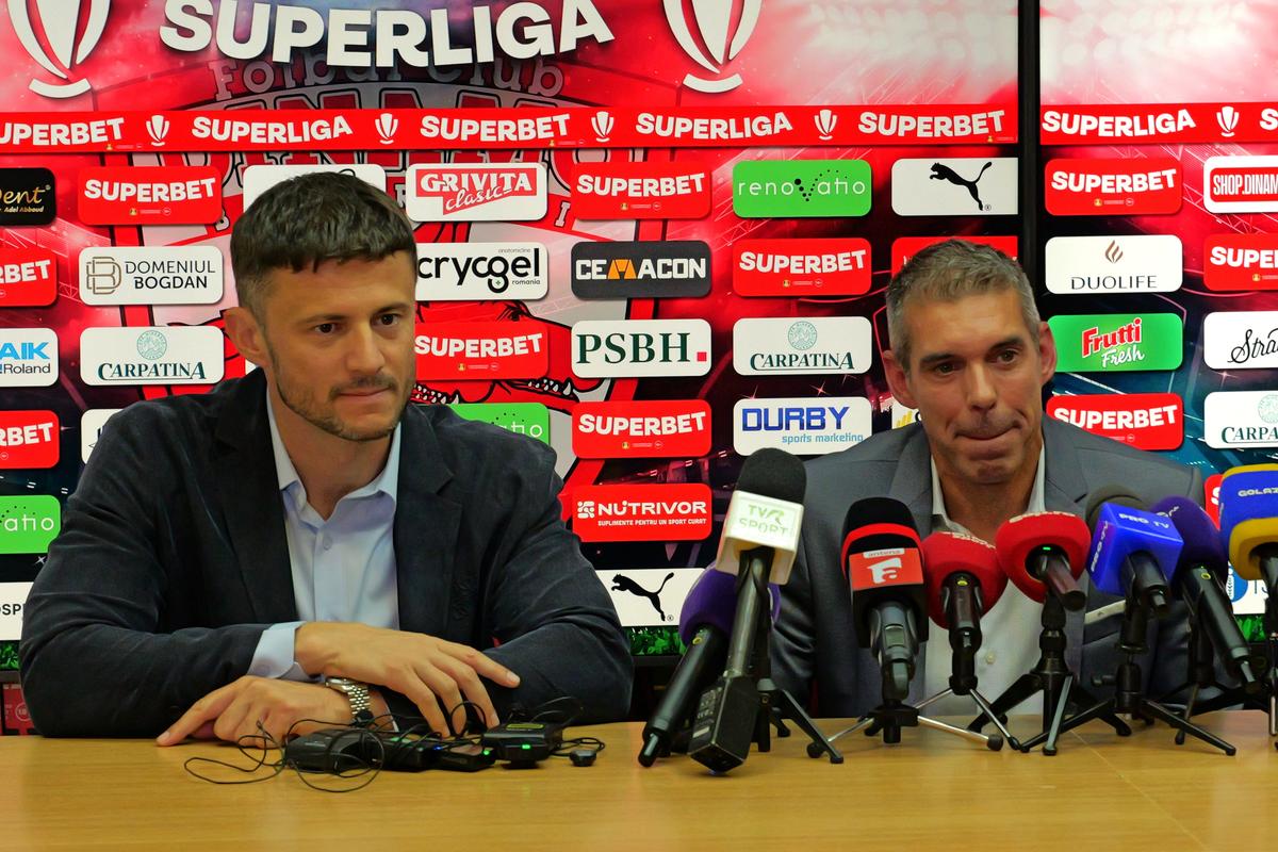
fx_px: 3727
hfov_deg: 19.5
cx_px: 639
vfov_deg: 13.0
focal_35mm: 105
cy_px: 426
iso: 4000
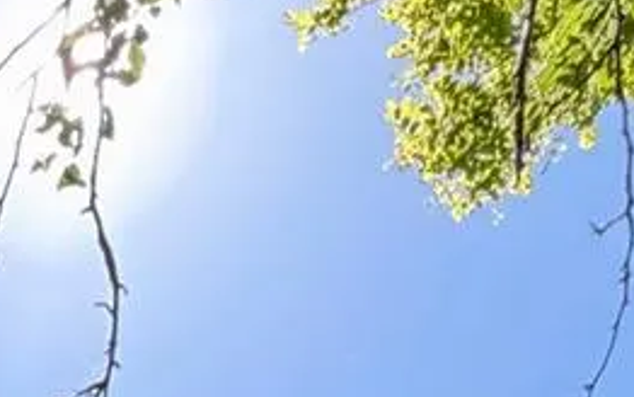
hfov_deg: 21.1
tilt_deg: +28.6
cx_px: -244
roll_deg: -4.7
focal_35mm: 87
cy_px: 1375
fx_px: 1504
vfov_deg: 9.4
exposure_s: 1/333
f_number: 2.2
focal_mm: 2.22
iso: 50
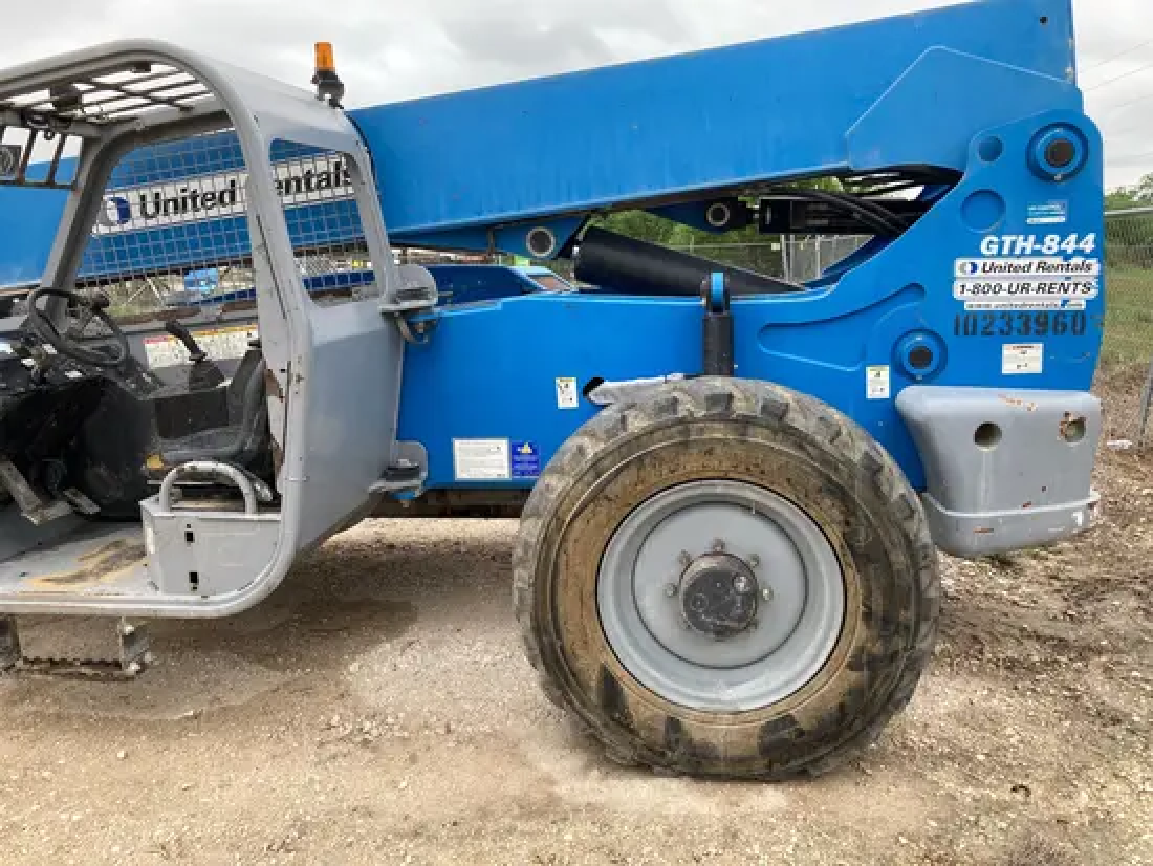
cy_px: 433
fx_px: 933
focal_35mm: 28
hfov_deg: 63.4
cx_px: 576
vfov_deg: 49.8
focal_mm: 3.99
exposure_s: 1/357
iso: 20
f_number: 1.8
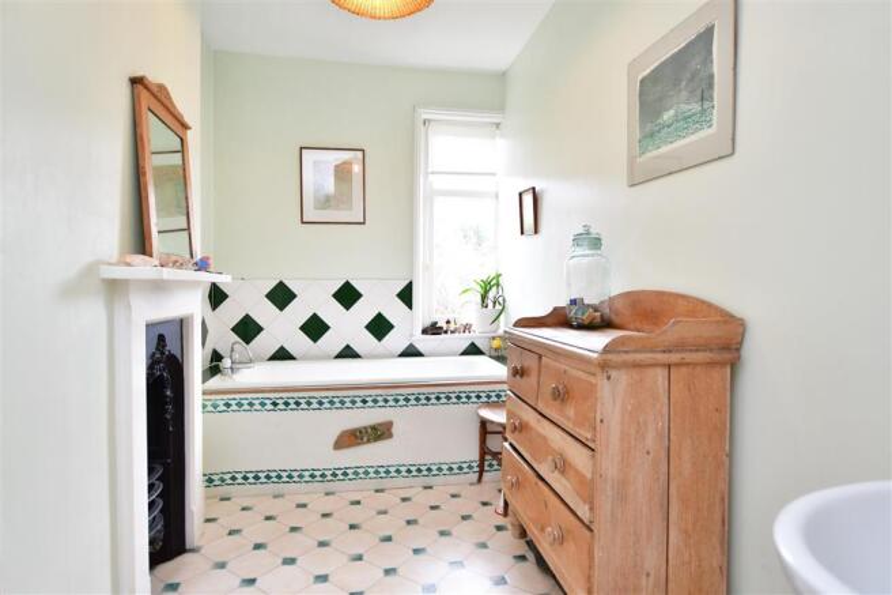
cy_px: 298
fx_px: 471
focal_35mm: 19
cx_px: 446
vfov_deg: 64.5
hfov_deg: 86.9
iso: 640
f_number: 4
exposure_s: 1/80
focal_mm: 13
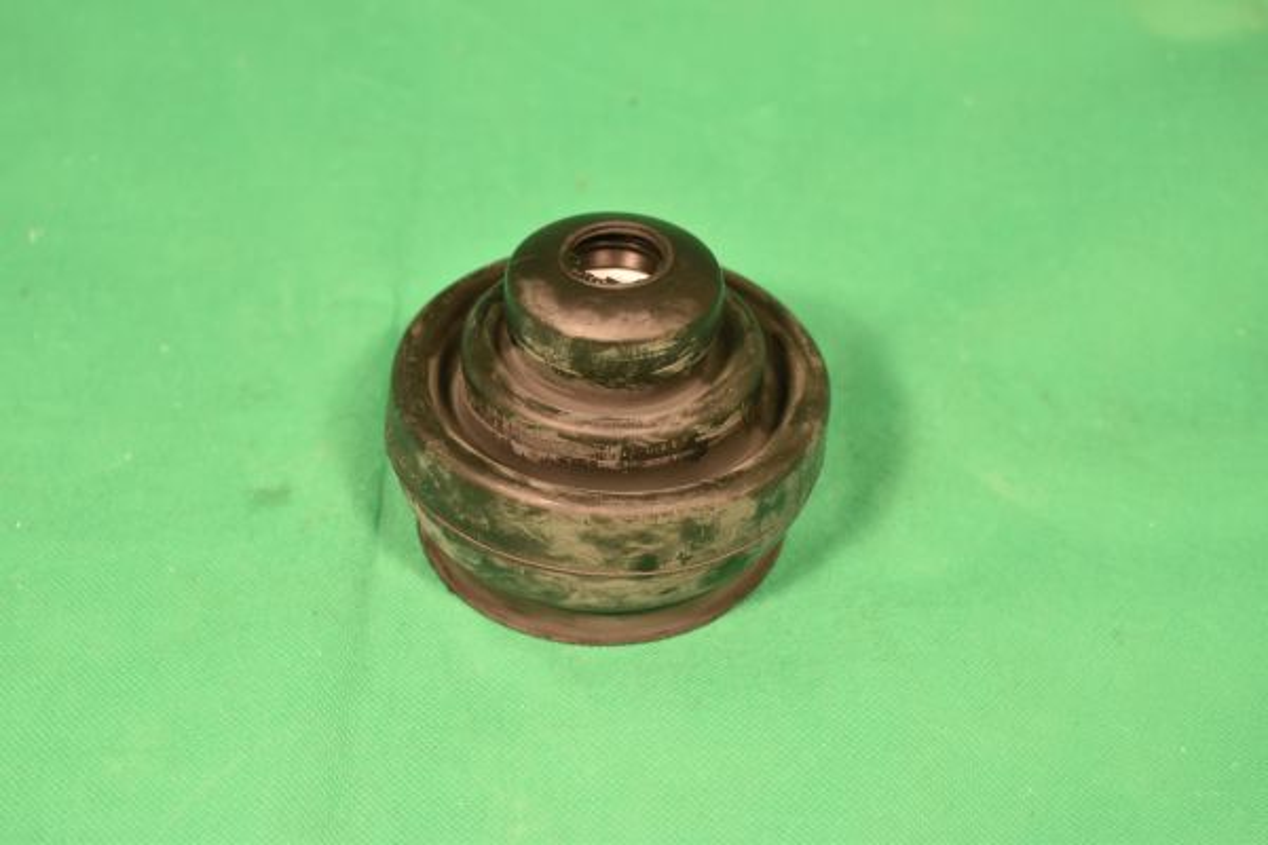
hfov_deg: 28.1
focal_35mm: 72
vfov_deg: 18.9
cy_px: 422
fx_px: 2536
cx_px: 634
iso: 180
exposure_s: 1/80
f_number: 5.6
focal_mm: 48
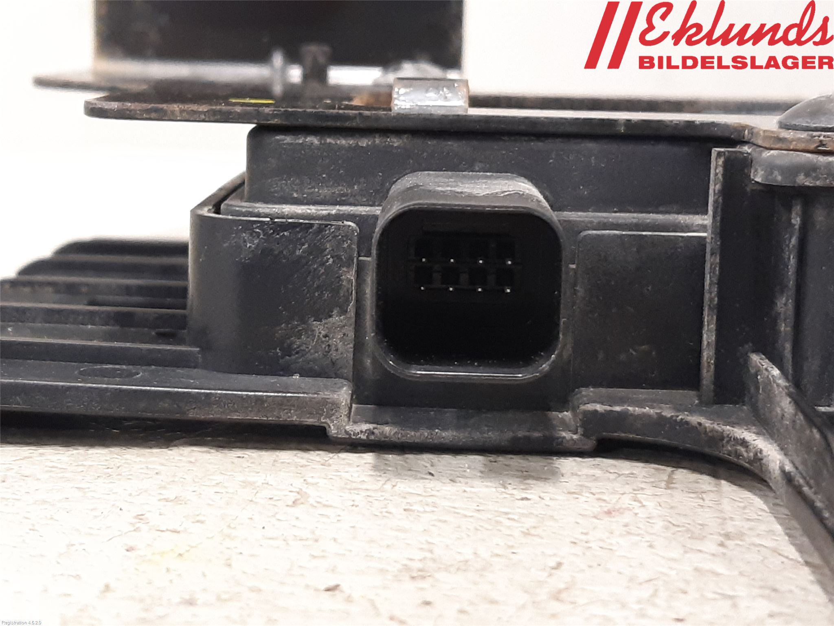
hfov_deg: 67.3
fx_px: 626
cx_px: 417
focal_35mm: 26
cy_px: 313
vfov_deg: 53.1
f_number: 1.7
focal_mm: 3.93
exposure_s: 1/25
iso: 250
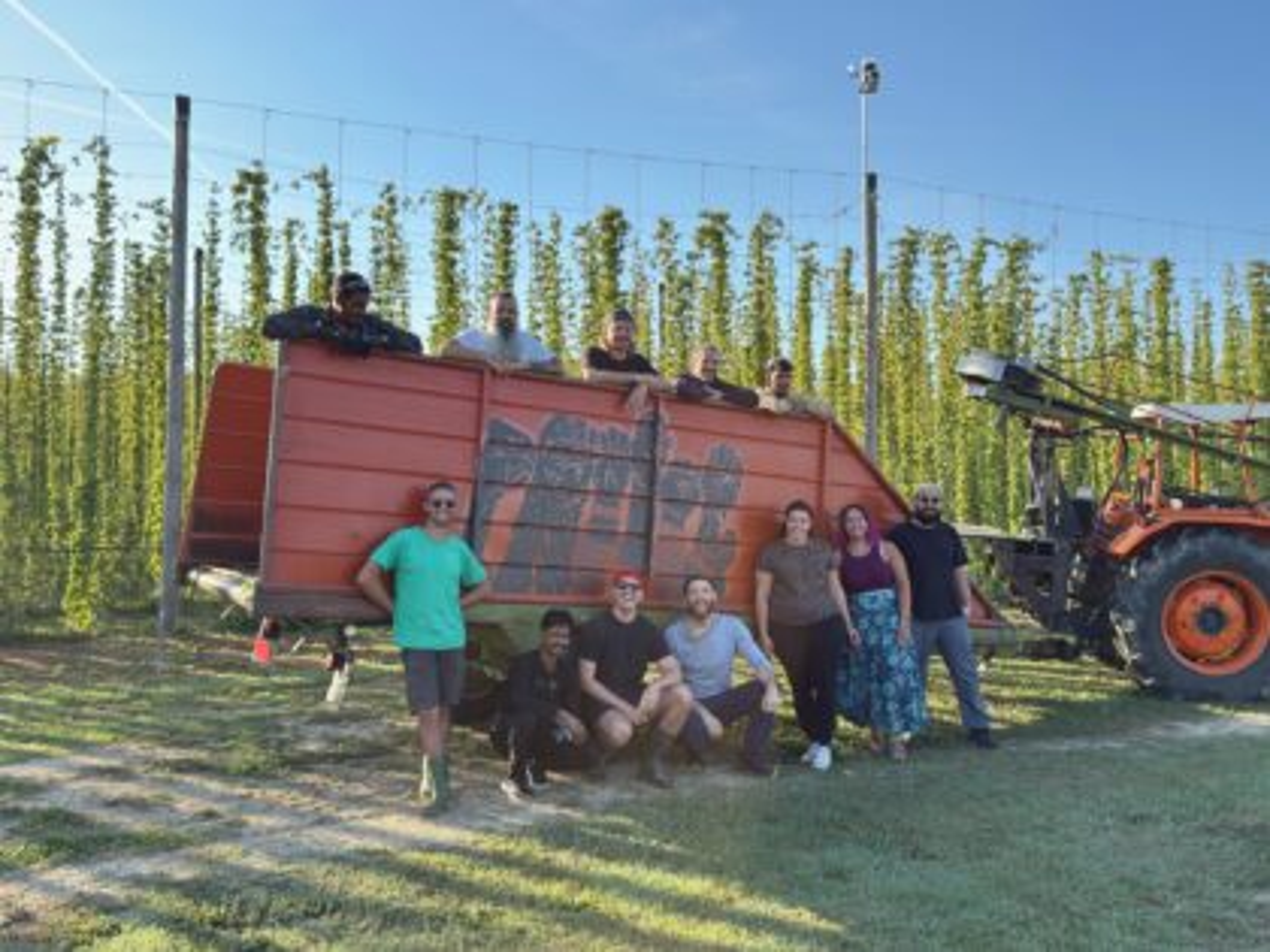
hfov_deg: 55.4
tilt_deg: +1.0
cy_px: 476
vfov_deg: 42.9
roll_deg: -0.5
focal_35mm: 33
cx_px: 635
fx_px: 1211
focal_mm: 6.76
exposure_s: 1/1170
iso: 100
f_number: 1.78
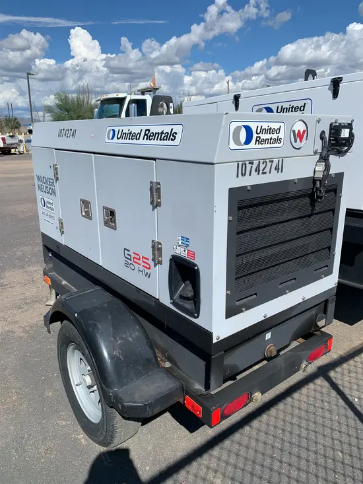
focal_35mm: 26
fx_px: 363
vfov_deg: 67.3
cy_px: 242
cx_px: 182
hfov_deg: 53.1
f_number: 1.8
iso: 25
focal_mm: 4.25
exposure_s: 1/3521
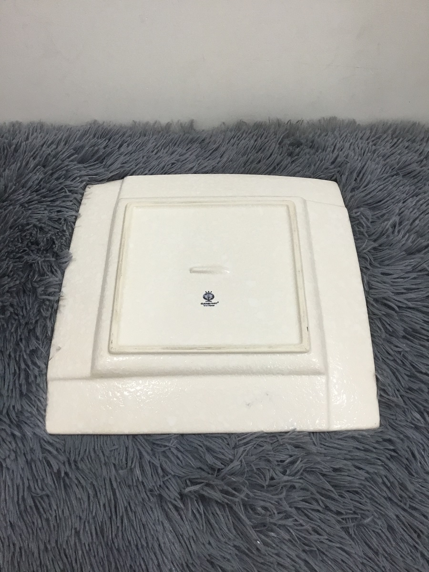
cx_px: 214
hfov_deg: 45.4
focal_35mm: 31
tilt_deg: -54.0
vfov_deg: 58.4
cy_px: 286
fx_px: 512
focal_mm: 3.3
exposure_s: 1/33
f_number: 2.4
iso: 50
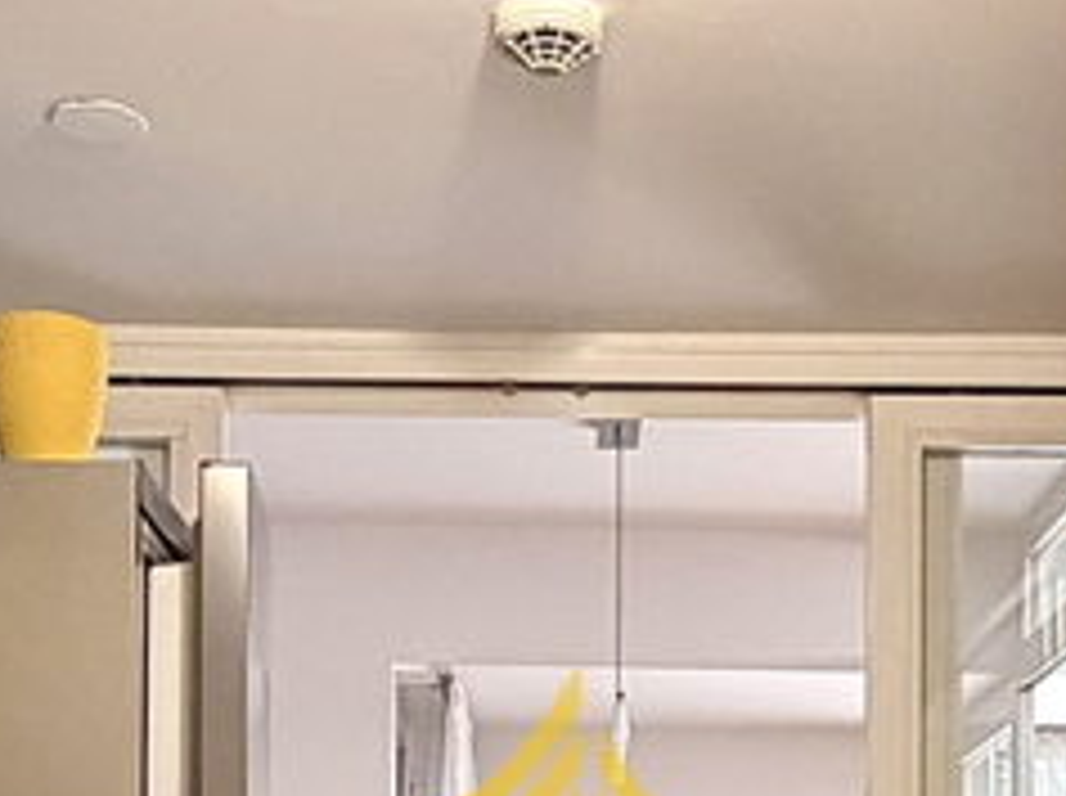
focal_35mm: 71
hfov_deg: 27.4
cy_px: 1003
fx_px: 2183
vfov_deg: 19.3
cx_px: 589
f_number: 2.2
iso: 320
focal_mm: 2.22
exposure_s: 1/50
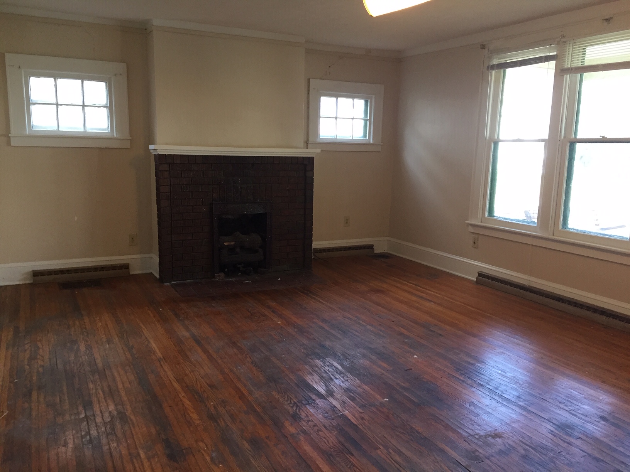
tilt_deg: -9.6
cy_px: 236
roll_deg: -0.9
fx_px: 528
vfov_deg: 48.2
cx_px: 315
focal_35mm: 29
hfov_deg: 61.7
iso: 50
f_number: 2.2
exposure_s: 1/30
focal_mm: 4.15
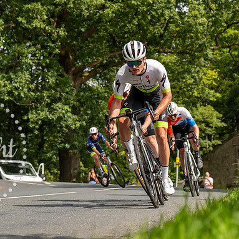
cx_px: 147
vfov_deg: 13.3
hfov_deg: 13.3
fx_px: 1023
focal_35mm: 131
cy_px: 64
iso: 250
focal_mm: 70
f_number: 5
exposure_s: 1/1000
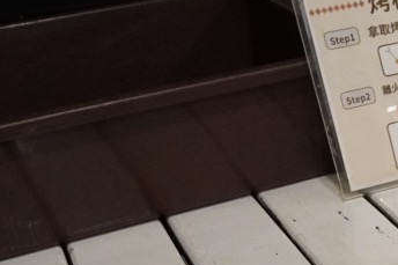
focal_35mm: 98
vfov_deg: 13.4
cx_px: 553
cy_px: 341
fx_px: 1085
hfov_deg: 18.9
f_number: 4
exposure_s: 1/160
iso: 3200
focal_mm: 15
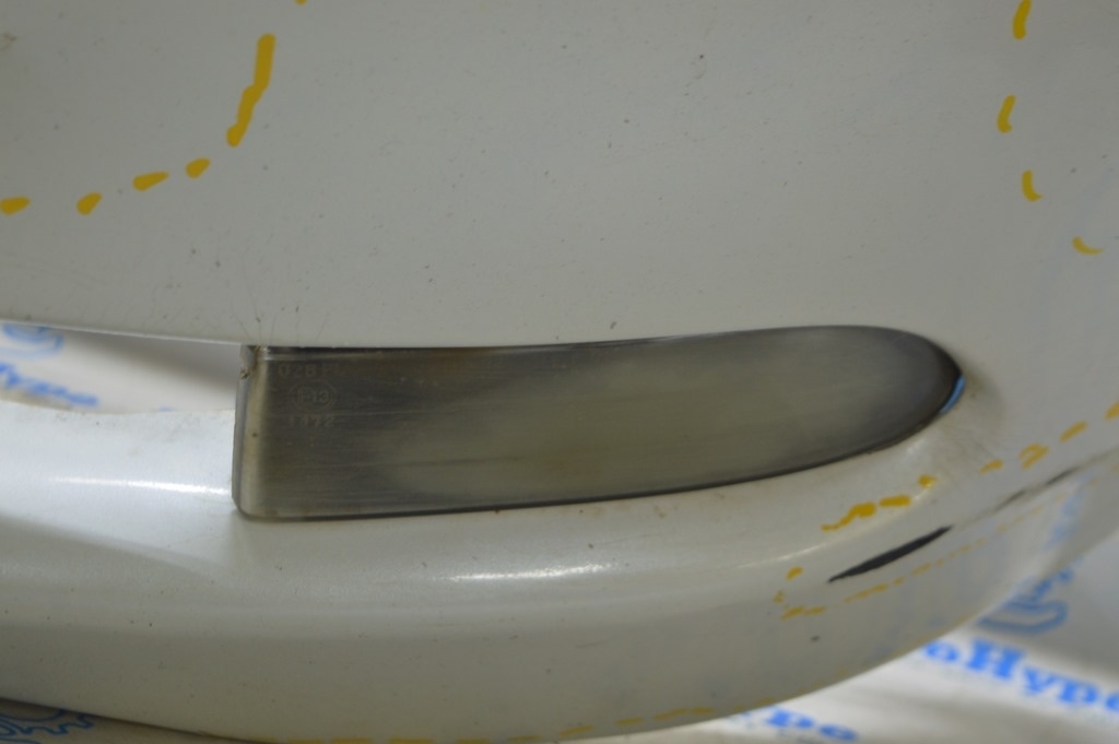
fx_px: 2562
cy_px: 372
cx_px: 560
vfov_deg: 16.5
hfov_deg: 24.6
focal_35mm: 82
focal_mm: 55
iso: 400
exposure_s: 1/20
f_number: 5.6
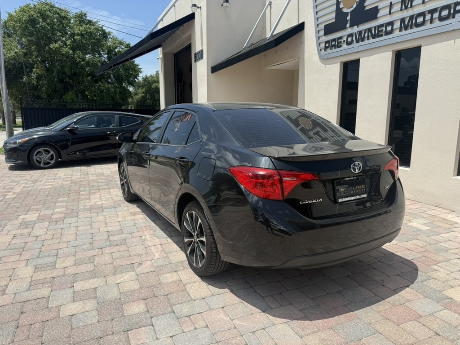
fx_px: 319
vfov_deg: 56.8
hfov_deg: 71.6
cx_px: 230
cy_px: 172
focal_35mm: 24
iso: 80
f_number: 1.78
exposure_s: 1/4673
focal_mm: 6.76
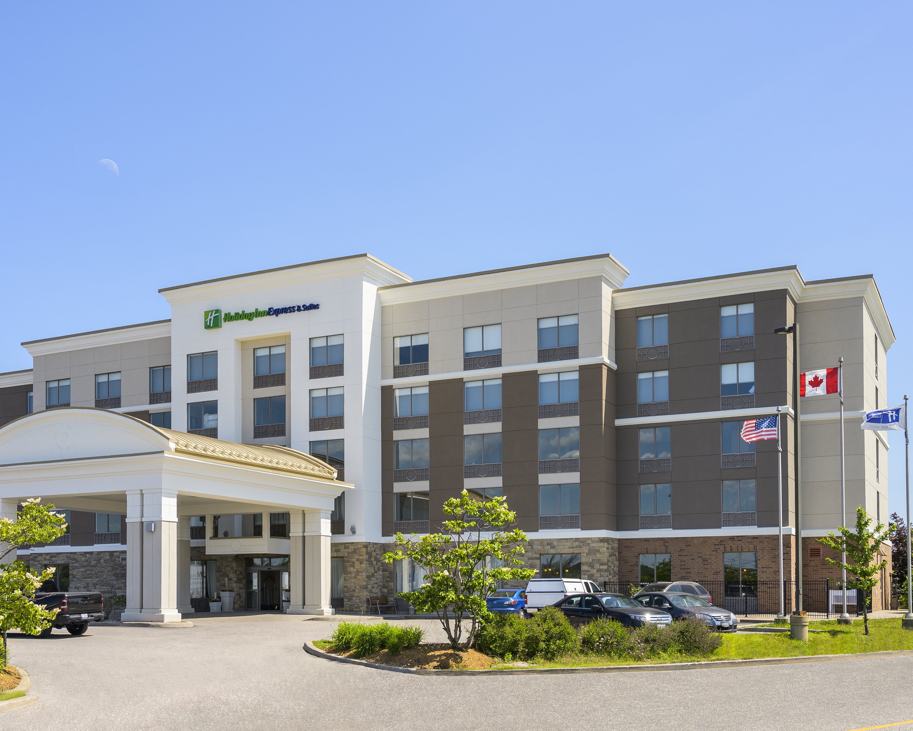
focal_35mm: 39
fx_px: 1054
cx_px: 389
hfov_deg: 46.7
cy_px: 375
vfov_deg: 38.2
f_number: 8
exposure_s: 1/200
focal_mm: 33
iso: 100
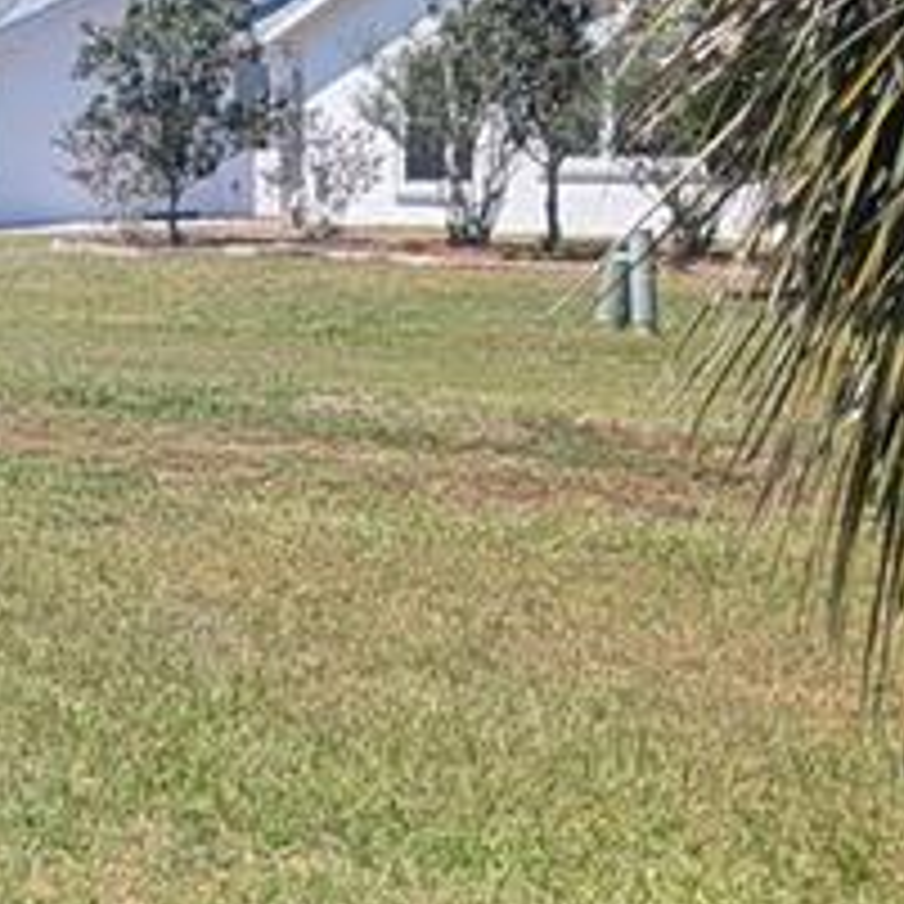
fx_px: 3752
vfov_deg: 13.5
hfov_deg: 13.5
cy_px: 958
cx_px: -7
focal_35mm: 127
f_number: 1.85
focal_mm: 6.81
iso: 44
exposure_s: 1/1618
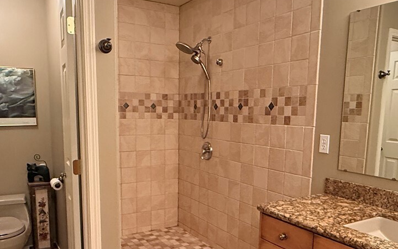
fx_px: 358
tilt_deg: -8.3
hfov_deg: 58.1
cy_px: 165
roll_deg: -0.7
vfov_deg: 37.9
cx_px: 194
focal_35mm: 33
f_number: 2.2
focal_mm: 2.22
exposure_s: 1/60
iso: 640
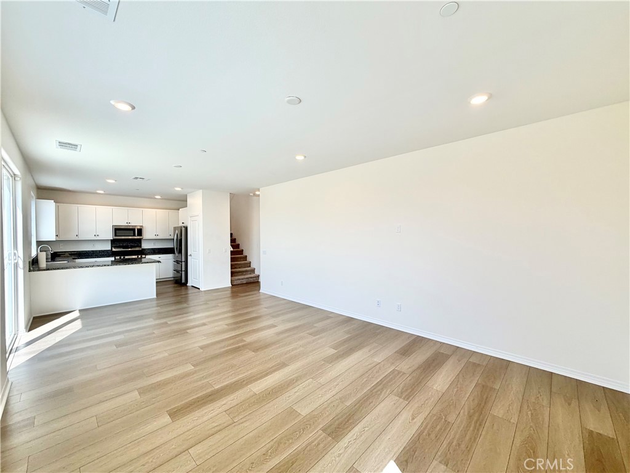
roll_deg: +0.2
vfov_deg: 85.7
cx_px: 315
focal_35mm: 14
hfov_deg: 102.1
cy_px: 236
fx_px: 255
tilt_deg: -1.0
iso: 40
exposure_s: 1/120
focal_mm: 2.22
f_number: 2.2
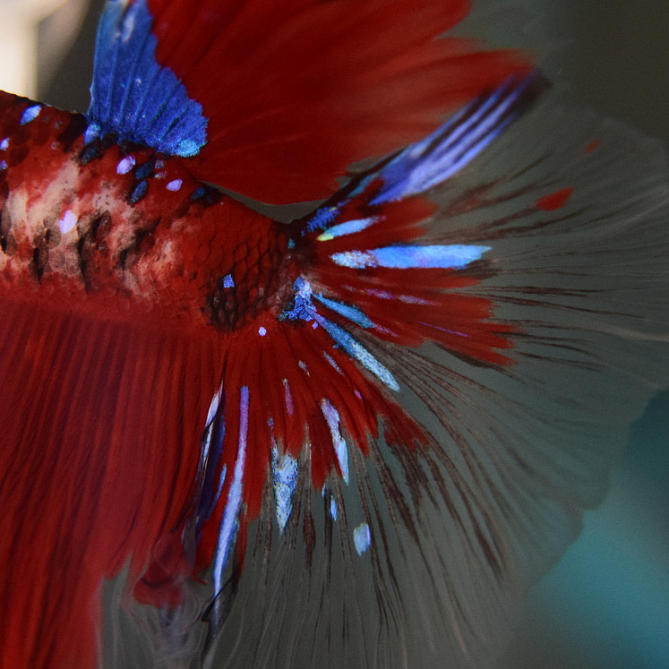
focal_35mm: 71
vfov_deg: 24.3
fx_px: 1552
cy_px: 307
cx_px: 244
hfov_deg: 24.2
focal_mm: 26
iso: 1600
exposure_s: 1/30
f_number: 4
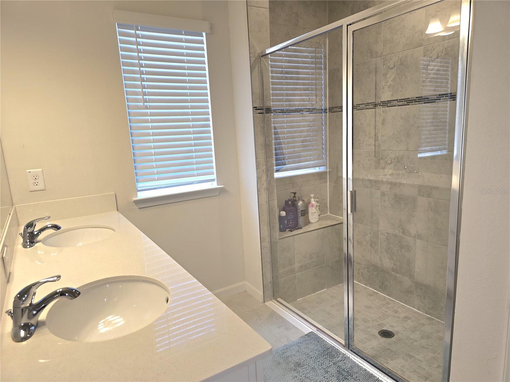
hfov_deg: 73.9
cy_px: 191
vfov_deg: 58.9
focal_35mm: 23
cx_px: 255
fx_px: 339
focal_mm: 6.3
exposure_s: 1/60.2
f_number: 1.7
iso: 40
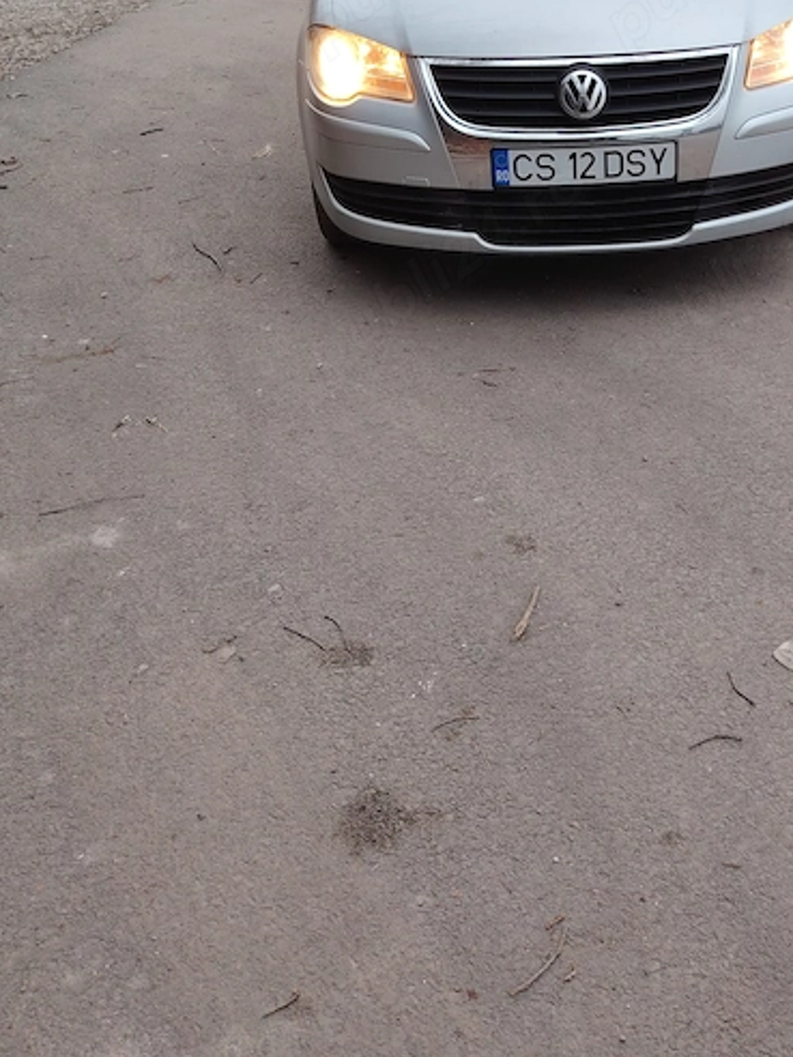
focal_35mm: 39
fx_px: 1191
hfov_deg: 36.0
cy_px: 339
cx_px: 595
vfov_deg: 47.0
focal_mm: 5.25
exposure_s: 1/33.3
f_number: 1.75
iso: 522
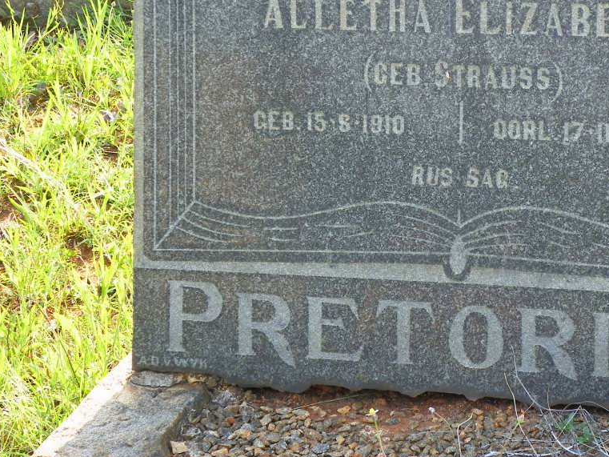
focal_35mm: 123
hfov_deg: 15.9
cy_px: 129
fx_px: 2164
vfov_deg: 12.0
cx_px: 471
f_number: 4
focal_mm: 13.8
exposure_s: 1/80
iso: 64
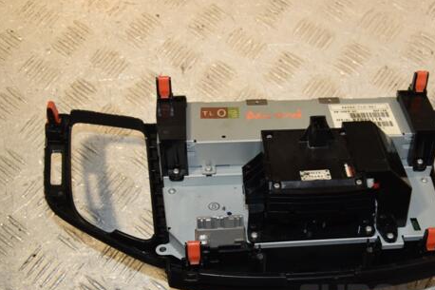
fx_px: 664
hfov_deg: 36.0
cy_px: 172
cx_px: 282
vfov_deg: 24.6
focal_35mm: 55
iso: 800
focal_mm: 28
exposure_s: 1/200
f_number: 8
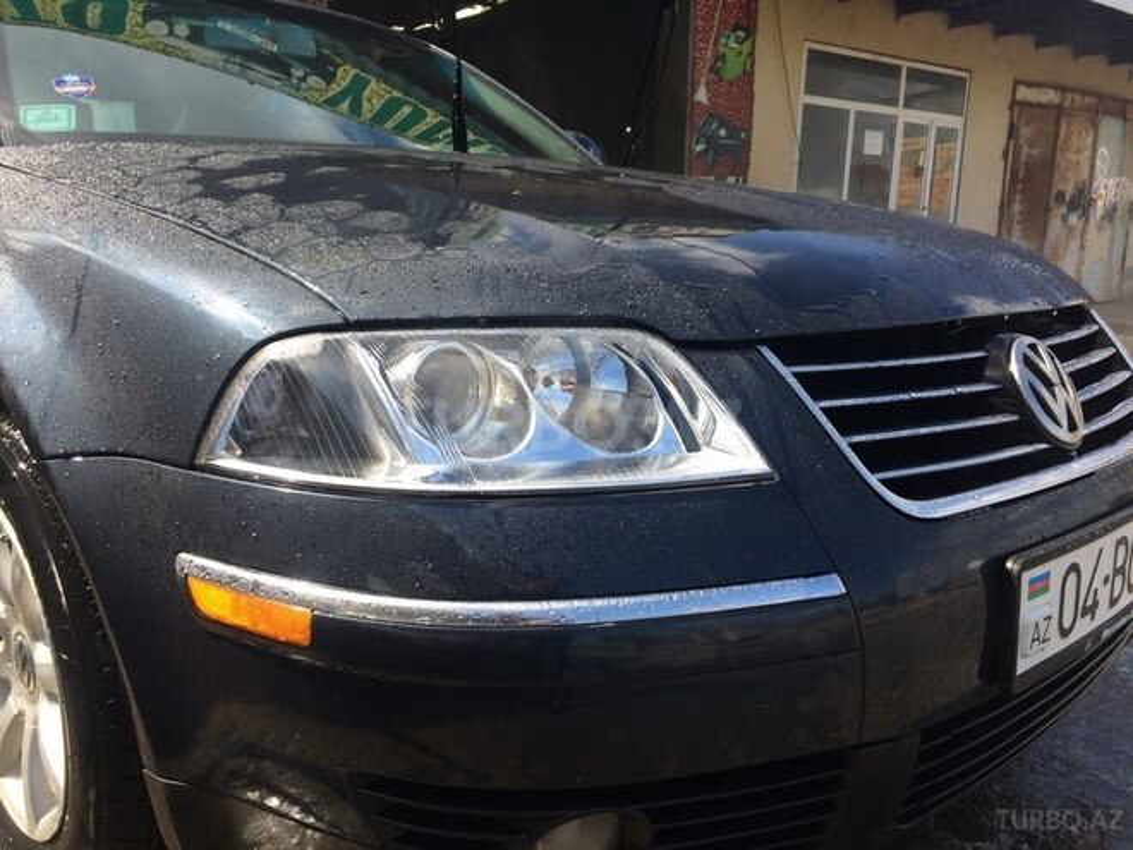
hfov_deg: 61.7
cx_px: 566
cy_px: 425
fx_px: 949
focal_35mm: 29
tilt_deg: -10.5
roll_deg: -0.5
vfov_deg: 48.2
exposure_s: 1/912
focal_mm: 4.15
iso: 32
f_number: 2.2
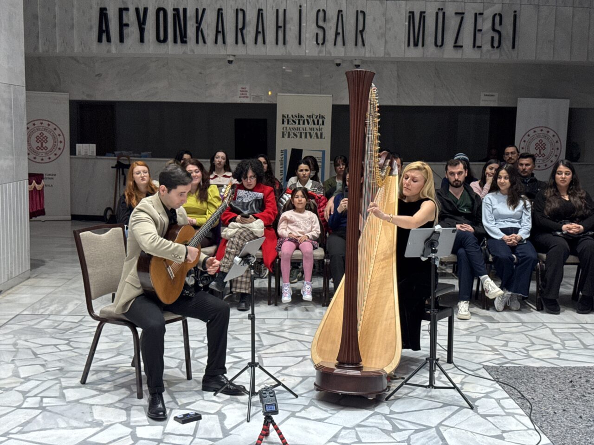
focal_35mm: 48
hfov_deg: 39.7
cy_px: 222
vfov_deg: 30.3
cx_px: 297
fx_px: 824
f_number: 1.78
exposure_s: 1/50
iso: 250
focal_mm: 6.76
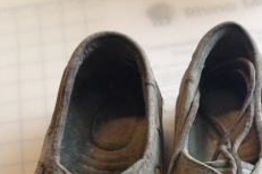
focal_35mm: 63
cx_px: 150
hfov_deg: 31.8
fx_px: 458
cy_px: 224
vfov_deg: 19.9
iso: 100
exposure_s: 1/20
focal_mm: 4.28
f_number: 2.4
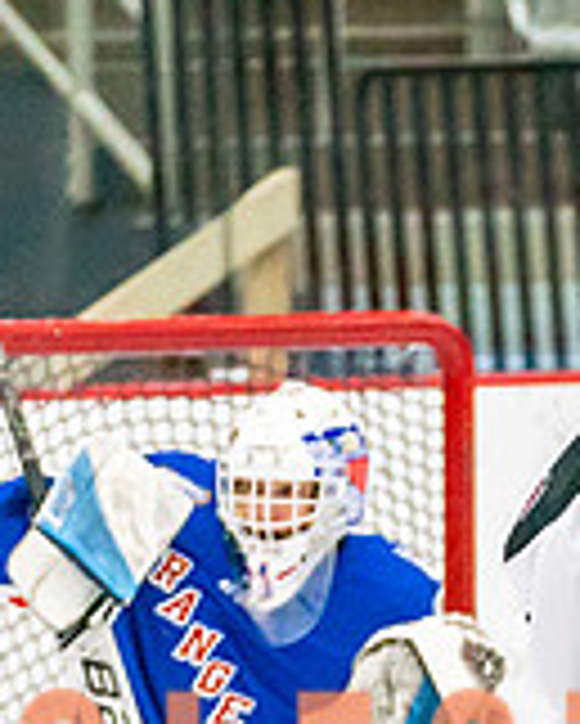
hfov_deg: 1.9
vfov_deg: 2.4
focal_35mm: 809
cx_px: 517
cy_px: 961
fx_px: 17342
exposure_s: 1/1250
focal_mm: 158
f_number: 2.8
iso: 3200
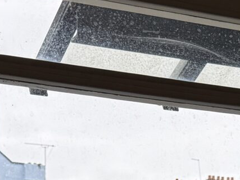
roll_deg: -0.1
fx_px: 998
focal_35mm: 144
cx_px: 157
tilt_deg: -1.1
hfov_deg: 13.7
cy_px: 409
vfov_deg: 9.4
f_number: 1.78
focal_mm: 6.76
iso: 100
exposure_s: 1/878
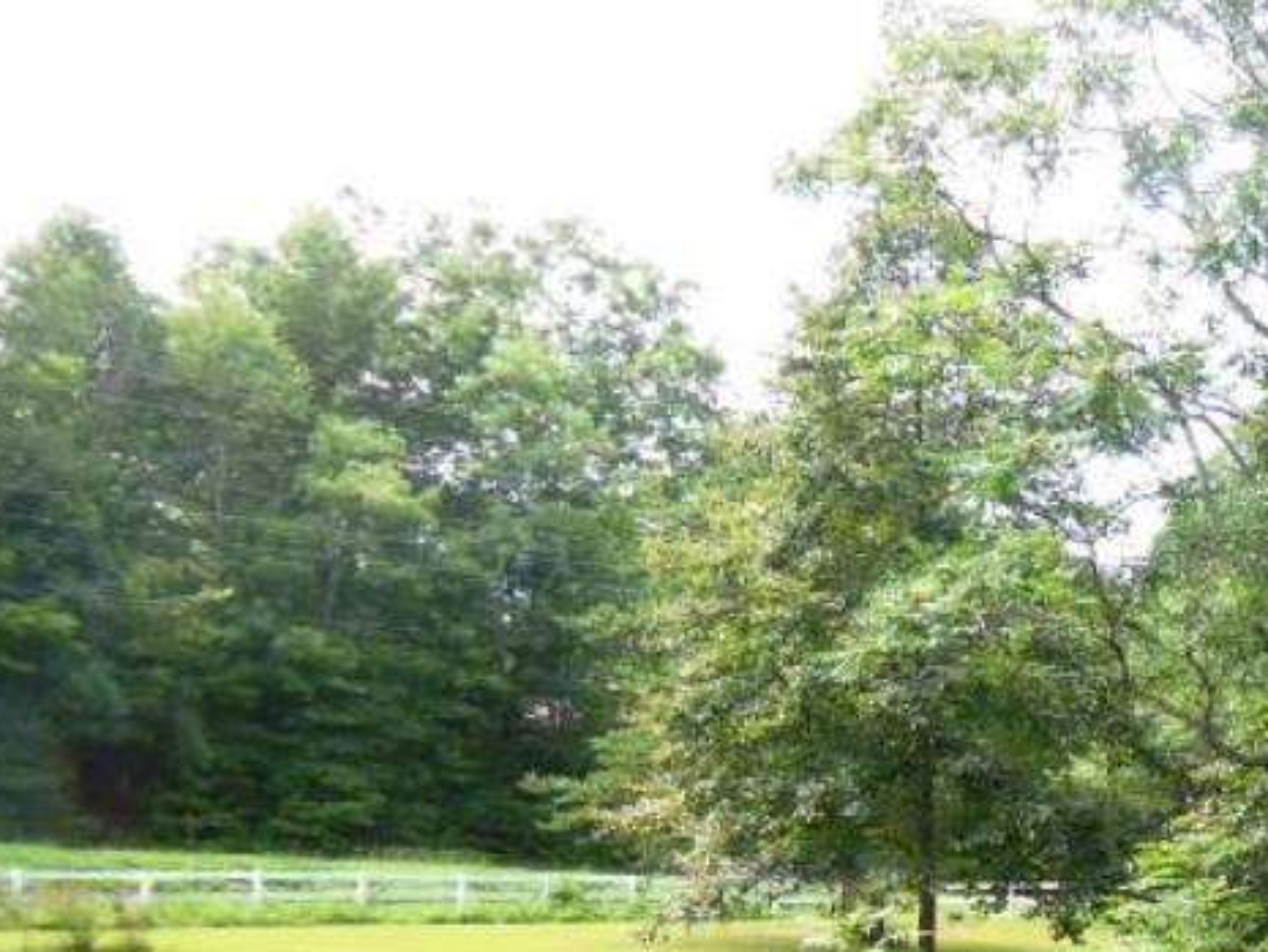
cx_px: 1380
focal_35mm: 55
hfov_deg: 31.2
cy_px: 938
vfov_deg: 25.3
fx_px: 2015
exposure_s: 1/125
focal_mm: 4.5
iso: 125
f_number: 3.5
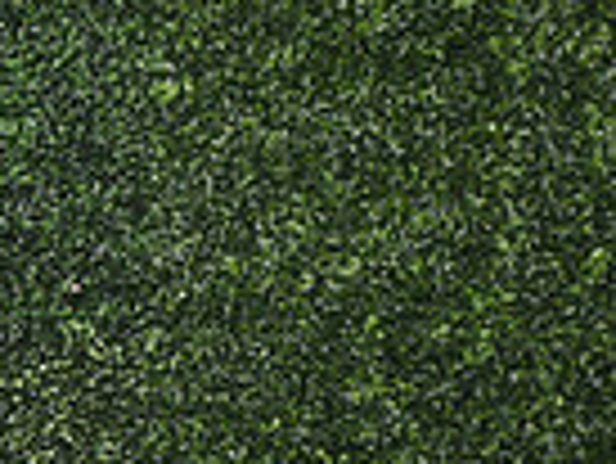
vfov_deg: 11.8
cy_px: 786
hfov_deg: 14.0
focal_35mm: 118
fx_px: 2102
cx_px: -625
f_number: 6.3
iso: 500
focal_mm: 29
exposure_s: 1/60
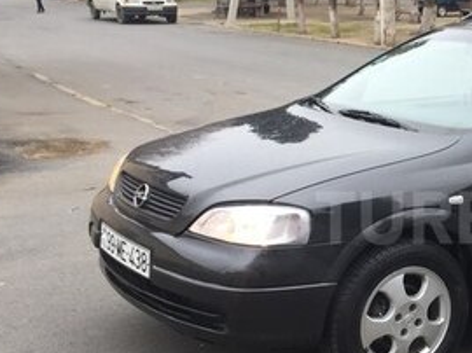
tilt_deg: -15.1
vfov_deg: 20.7
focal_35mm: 71
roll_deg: -0.5
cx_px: 495
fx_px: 967
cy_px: 218
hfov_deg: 25.7
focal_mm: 4.15
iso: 32
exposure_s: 1/189
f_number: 2.2
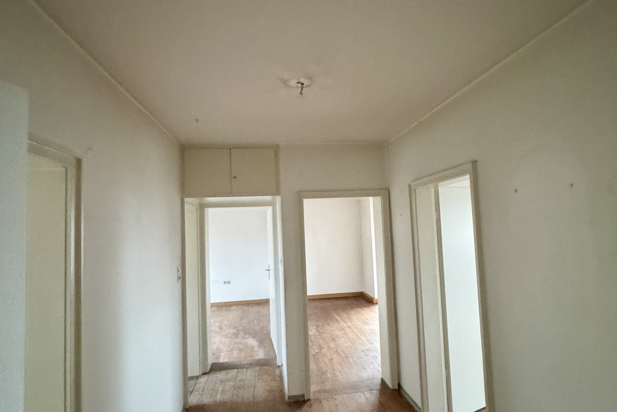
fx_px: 343
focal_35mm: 20
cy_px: 208
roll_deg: +2.2
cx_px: 314
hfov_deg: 84.0
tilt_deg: +3.0
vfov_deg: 61.9
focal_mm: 2.22
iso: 1000
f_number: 2.2
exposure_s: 1/60
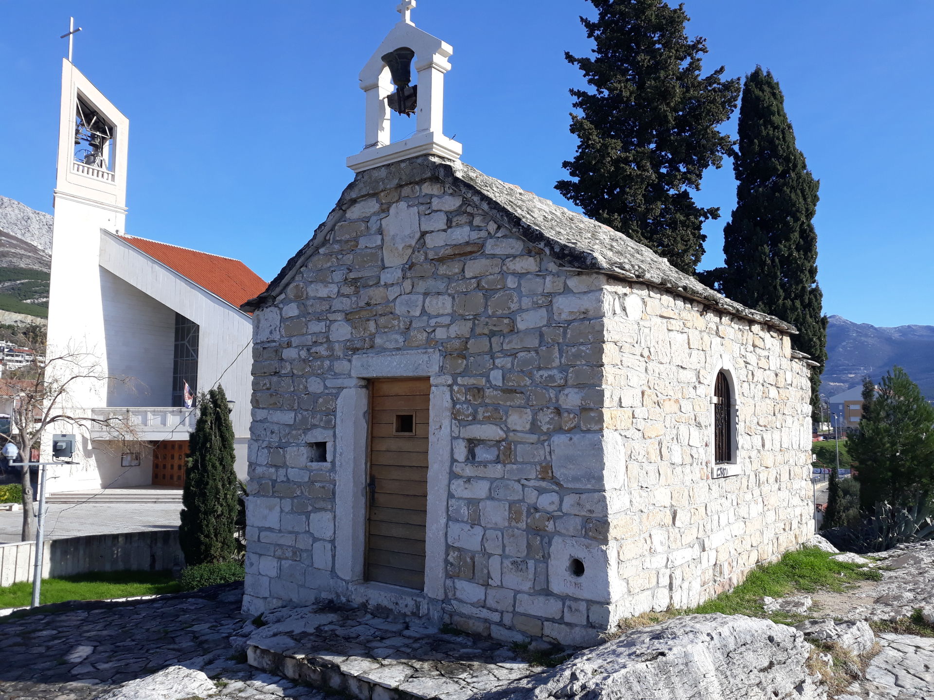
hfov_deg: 65.3
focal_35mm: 27
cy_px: 350
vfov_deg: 51.4
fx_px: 729
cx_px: 467
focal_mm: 3.71
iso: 40
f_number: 1.7
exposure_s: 1/1462
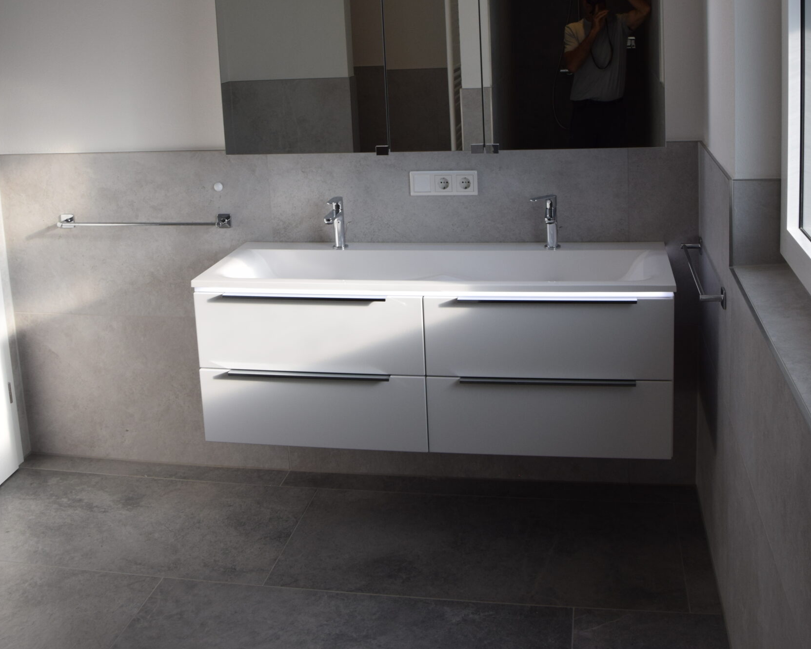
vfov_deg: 37.0
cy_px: 139
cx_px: 397
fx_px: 936
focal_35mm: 39
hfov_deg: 46.8
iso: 400
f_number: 7.1
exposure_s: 1/200
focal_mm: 18
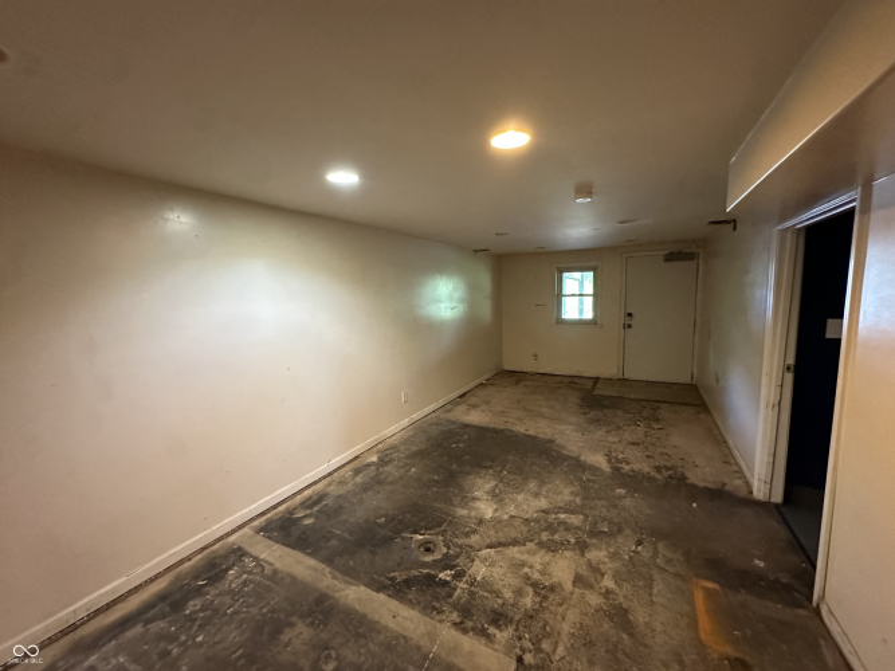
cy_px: 336
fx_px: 362
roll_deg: +2.1
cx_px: 448
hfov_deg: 102.1
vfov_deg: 85.7
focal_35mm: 14
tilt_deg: -7.2
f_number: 2.2
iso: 800
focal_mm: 2.22
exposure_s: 1/60
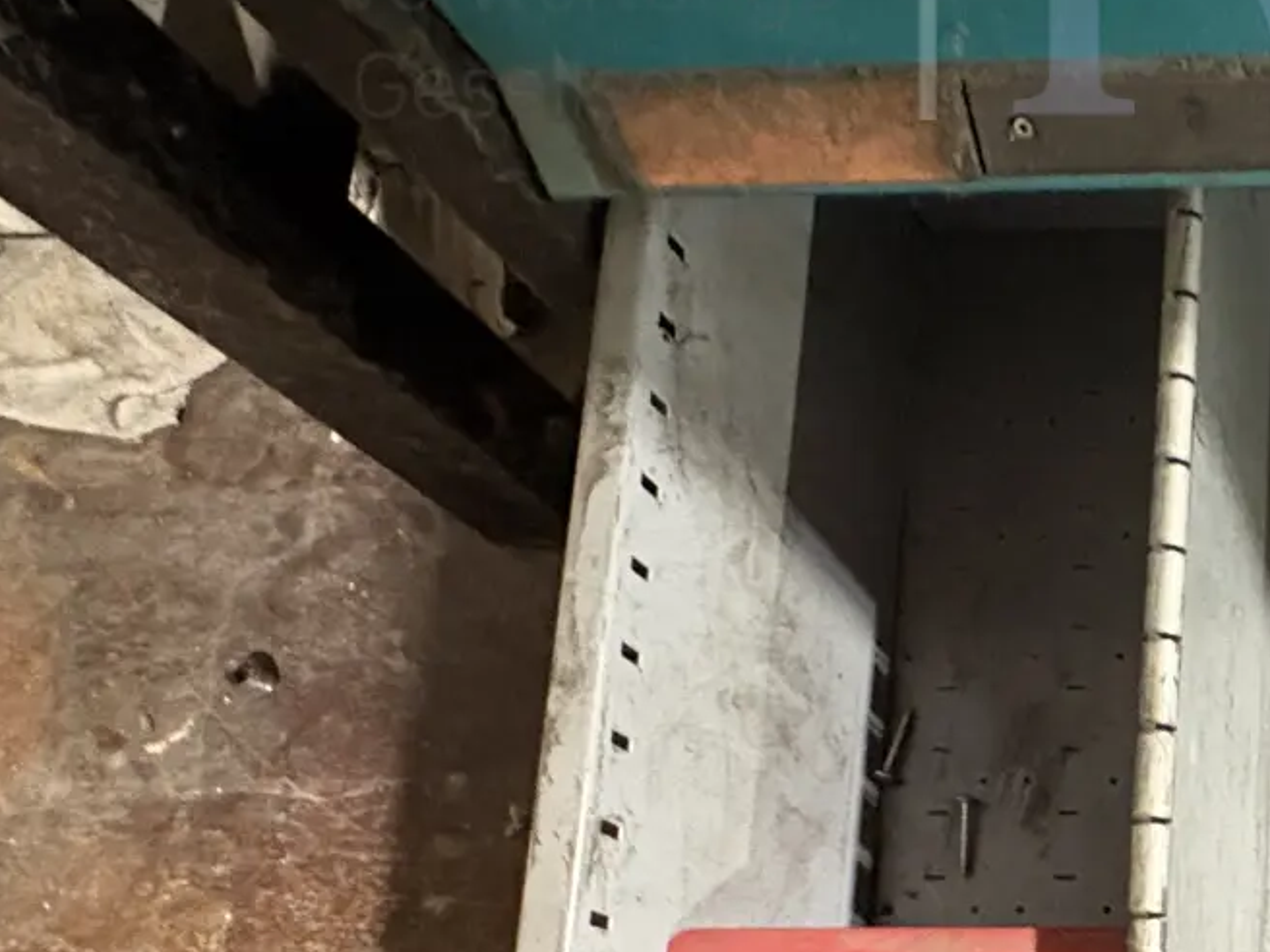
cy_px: 946
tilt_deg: -78.8
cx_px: 1448
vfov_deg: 32.4
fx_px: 1504
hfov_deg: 37.2
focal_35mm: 41
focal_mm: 2.22
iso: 800
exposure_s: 1/33
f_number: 2.2
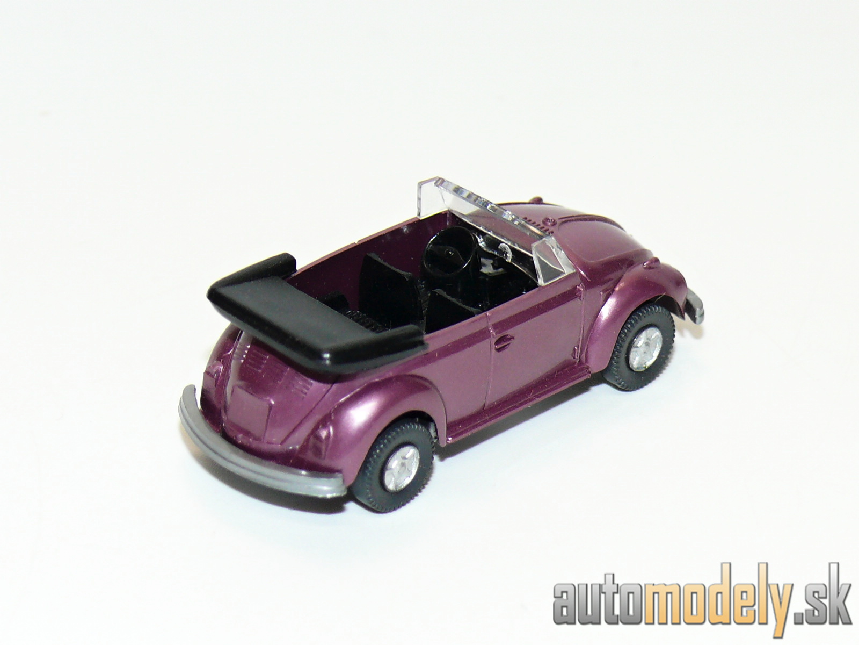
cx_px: 430
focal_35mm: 146
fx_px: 3623
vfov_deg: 10.2
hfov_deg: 13.5
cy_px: 322
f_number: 4
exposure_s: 1/30
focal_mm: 17.3
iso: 100
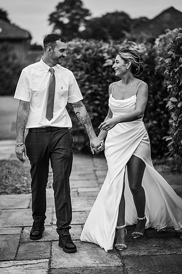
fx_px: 646
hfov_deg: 16.0
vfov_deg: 23.9
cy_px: 137
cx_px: 91
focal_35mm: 85
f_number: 1.8
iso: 100
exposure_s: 1/1600
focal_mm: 85
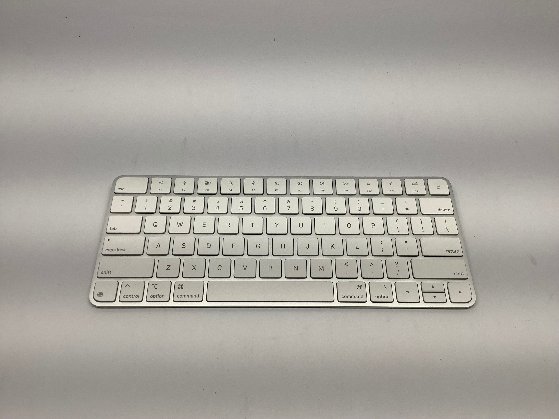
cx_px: 280
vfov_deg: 45.4
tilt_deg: -56.5
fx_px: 501
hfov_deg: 58.4
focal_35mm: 31
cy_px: 210
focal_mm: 3.3
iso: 25
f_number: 2.4
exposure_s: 1/212
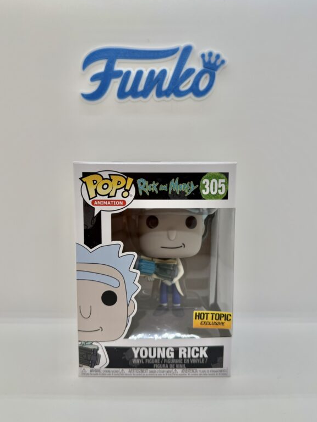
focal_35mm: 25
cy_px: 212
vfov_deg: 69.4
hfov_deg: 54.9
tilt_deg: -4.9
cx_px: 156
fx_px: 305
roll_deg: +0.4
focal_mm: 6.76
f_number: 1.78
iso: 80
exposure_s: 1/410
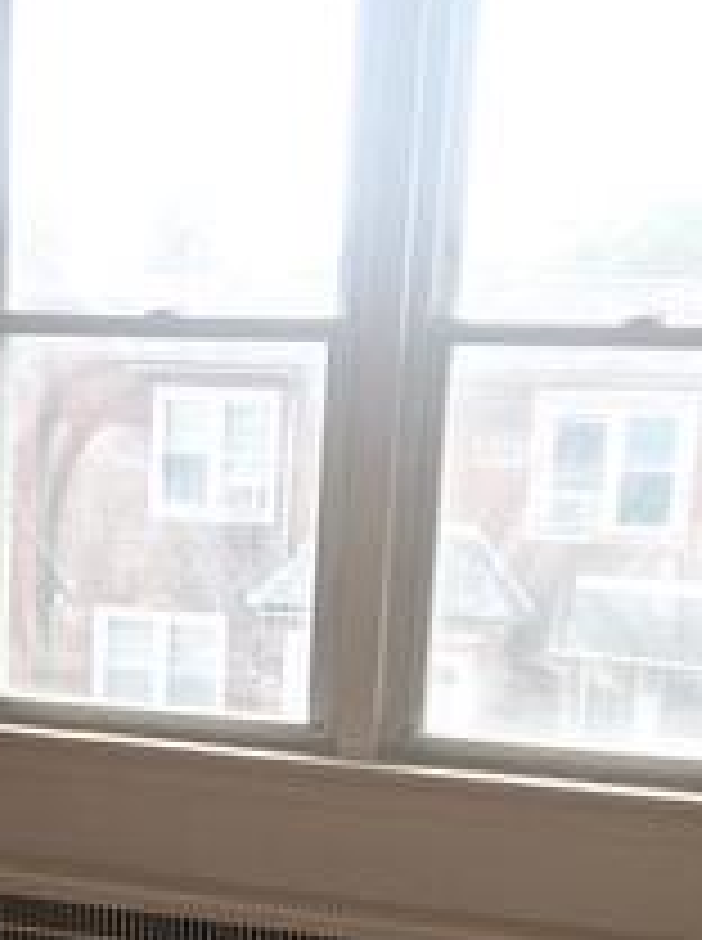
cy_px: 1048
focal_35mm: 89
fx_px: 2414
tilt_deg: -13.9
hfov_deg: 16.3
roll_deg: -1.7
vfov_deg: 20.9
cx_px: 72
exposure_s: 1/123
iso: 25
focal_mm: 4.15
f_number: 2.2
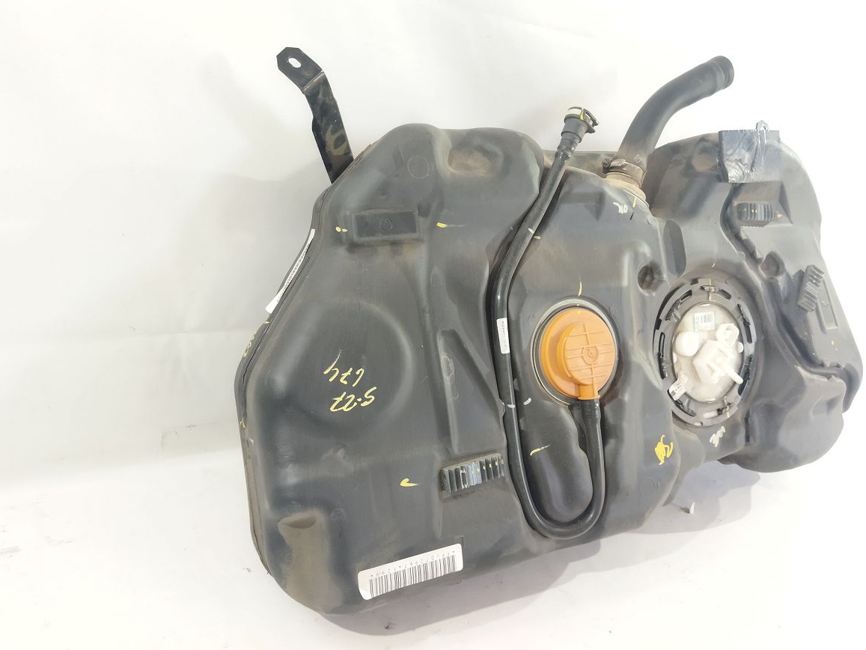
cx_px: 440
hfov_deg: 63.4
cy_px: 331
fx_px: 701
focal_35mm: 28
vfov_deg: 49.8
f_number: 1.79
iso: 238
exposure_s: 1/33
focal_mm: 4.71
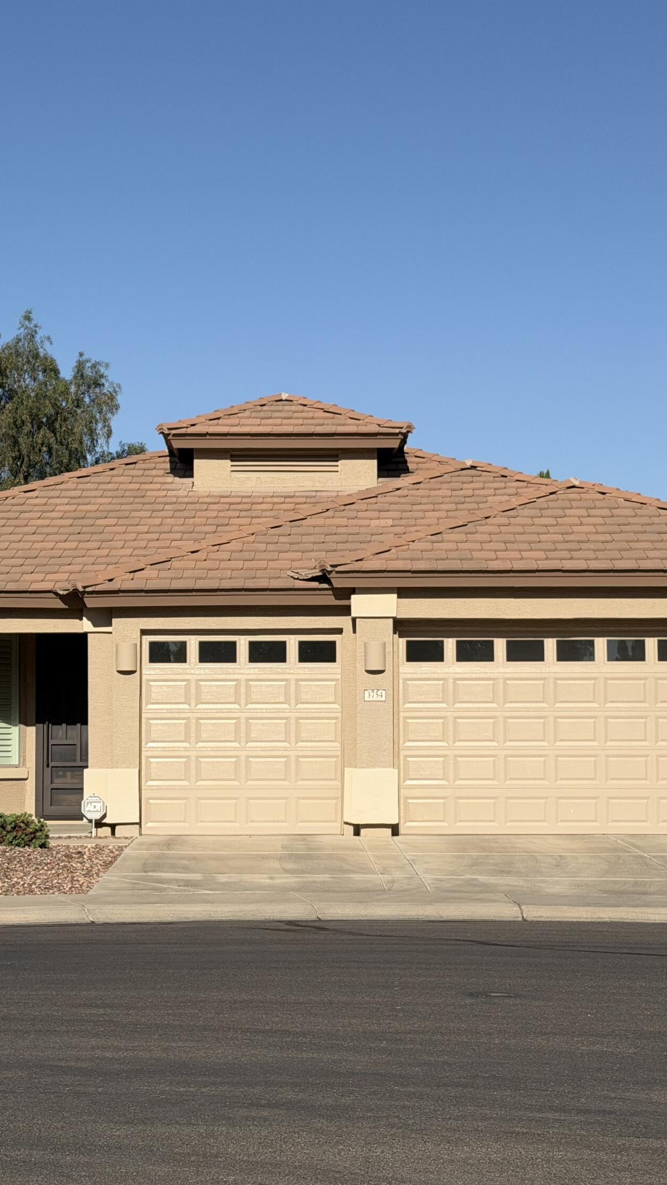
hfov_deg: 17.2
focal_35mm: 70
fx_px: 2200
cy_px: 593
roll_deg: +0.5
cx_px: 253
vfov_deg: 30.2
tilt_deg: +3.8
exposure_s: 1/8772
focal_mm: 6.76
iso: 80
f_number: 1.78
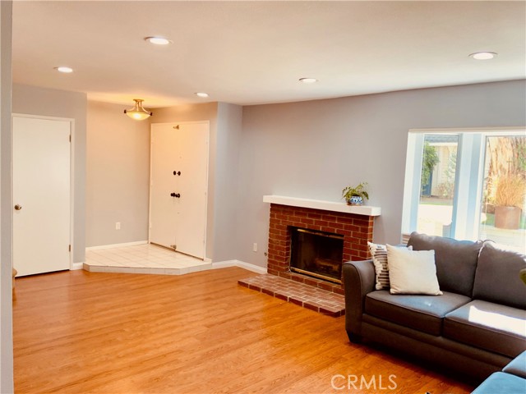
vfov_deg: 48.2
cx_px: 263
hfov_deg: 61.7
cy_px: 197
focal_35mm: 29
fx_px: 441
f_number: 1.8
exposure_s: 1/60
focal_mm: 3
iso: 40
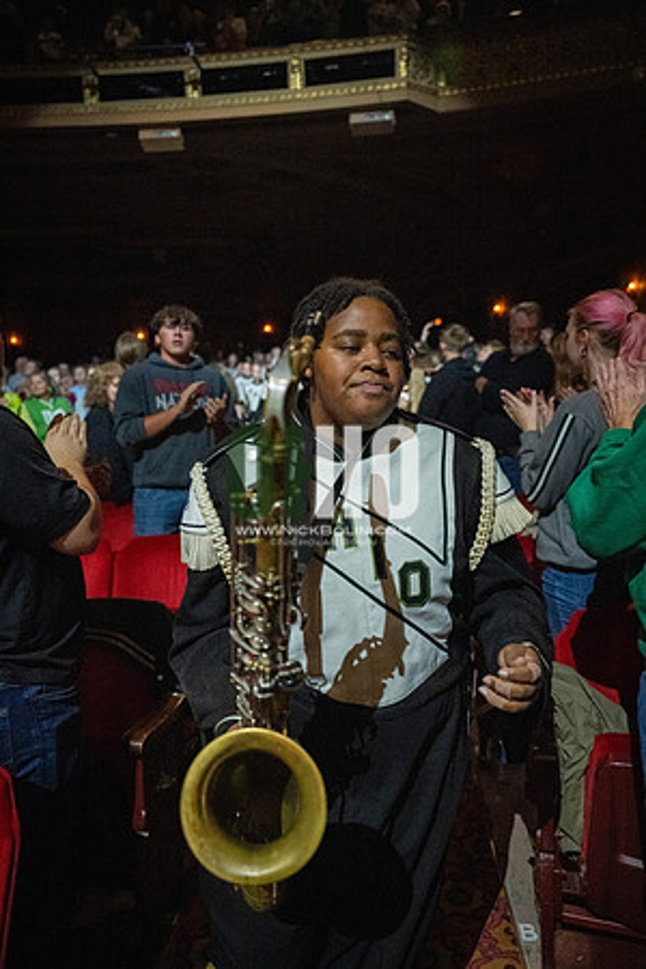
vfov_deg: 71.5
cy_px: 484
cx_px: 323
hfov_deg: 51.3
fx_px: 673
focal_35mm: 25
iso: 12800
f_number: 2.8
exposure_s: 1/500
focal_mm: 25
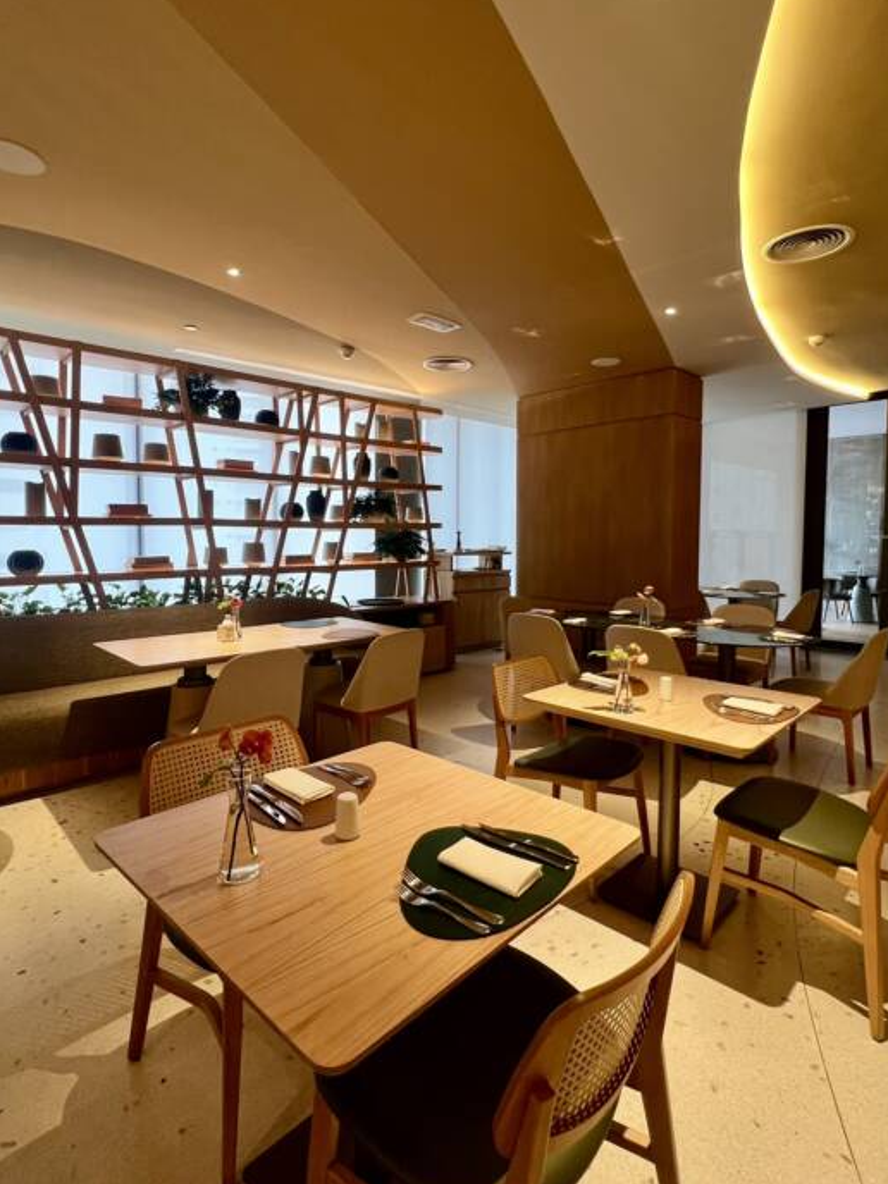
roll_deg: -0.3
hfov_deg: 74.7
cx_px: 440
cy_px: 570
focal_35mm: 17
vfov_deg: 91.0
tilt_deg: -3.5
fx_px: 581
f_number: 1.8
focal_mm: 1.57
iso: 125
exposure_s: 1/60
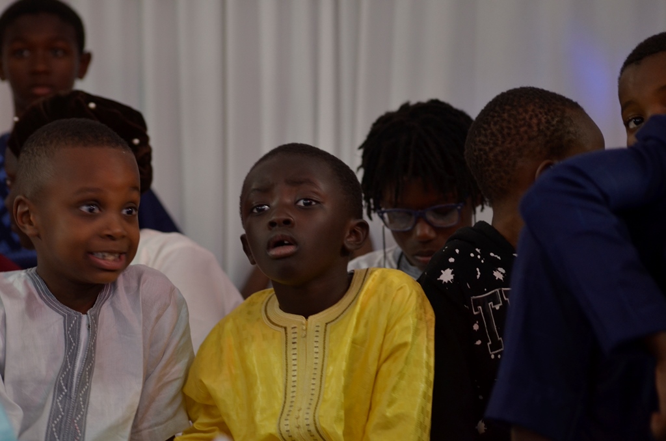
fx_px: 3378
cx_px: 333
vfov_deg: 7.5
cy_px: 220
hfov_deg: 11.3
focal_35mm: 183
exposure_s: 1/50
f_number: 4.2
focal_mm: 122
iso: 640
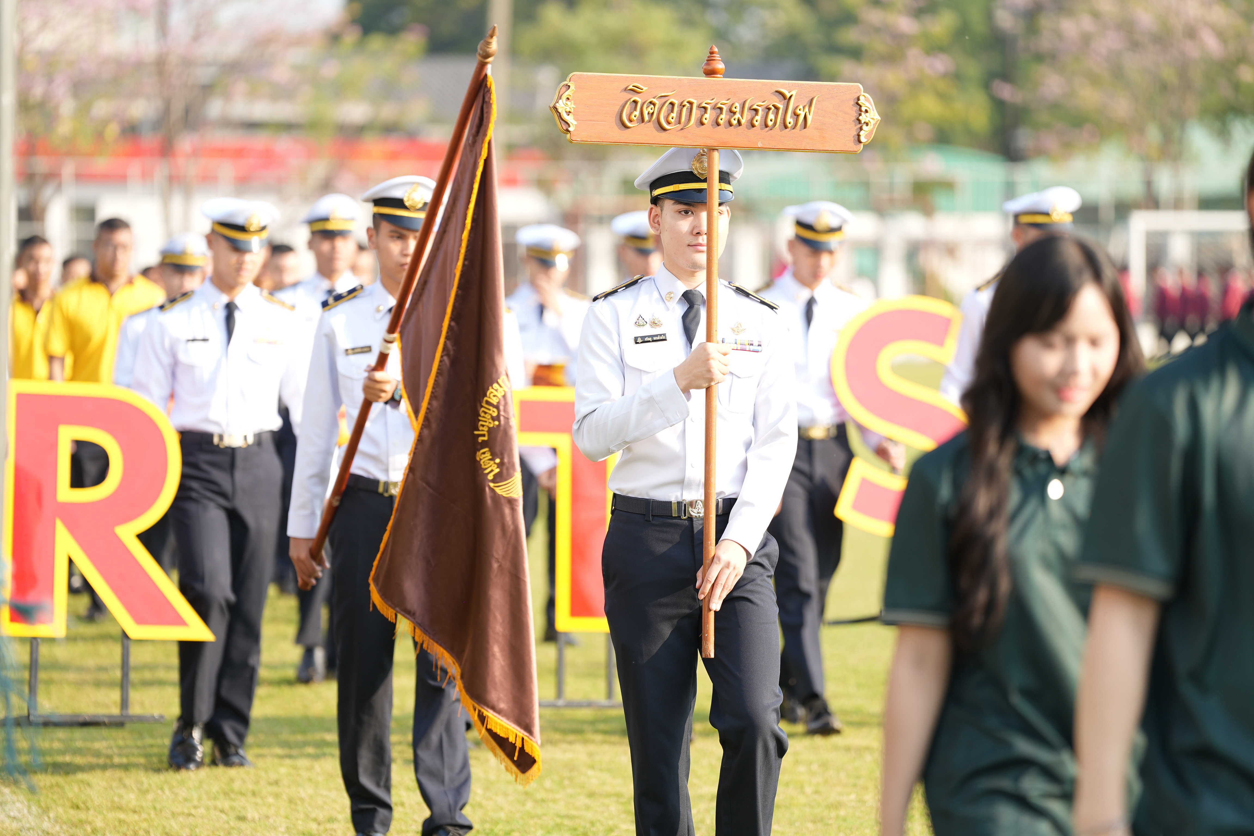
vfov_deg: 8.8
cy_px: 418
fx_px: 5434
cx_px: 627
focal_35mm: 156
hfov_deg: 13.2
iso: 160
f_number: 2.8
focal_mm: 156
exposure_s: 1/640
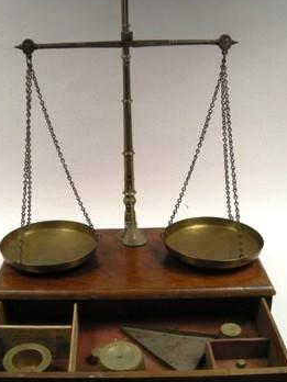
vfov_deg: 42.1
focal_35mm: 45
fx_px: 497
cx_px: 135
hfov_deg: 32.2
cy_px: 180
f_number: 2.8
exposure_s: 1/59.8
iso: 173
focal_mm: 5.7
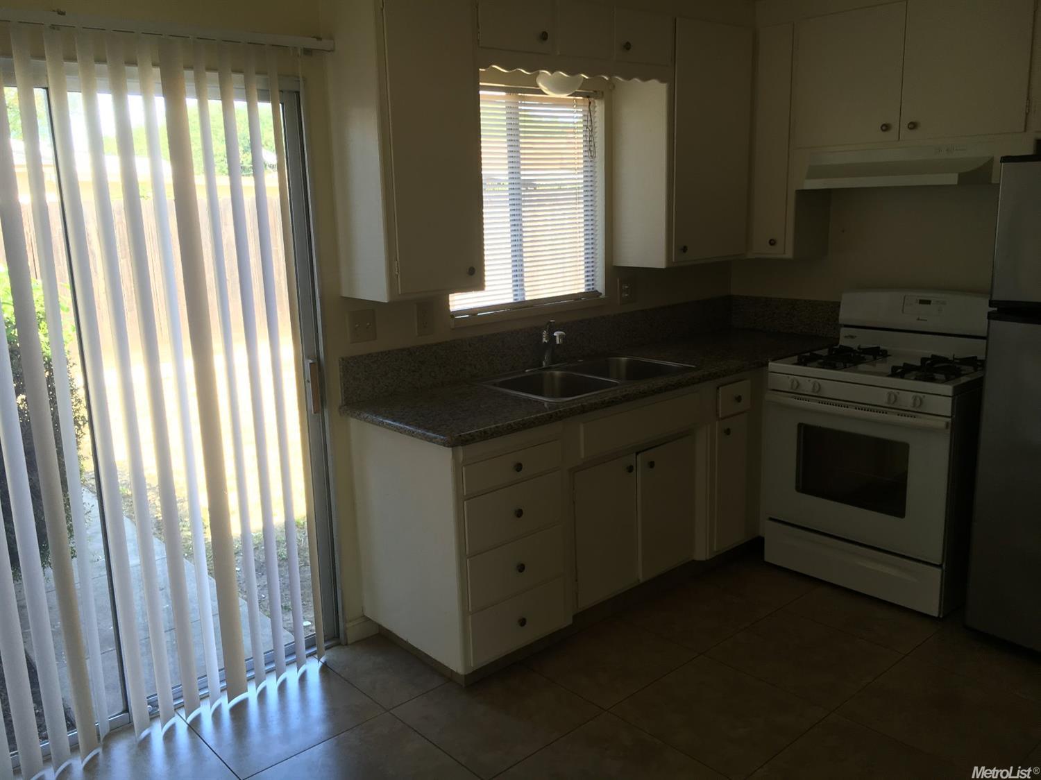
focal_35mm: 29
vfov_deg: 48.2
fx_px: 872
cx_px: 520
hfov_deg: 61.7
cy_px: 390
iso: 25
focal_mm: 4.15
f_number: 2.2
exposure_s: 1/60
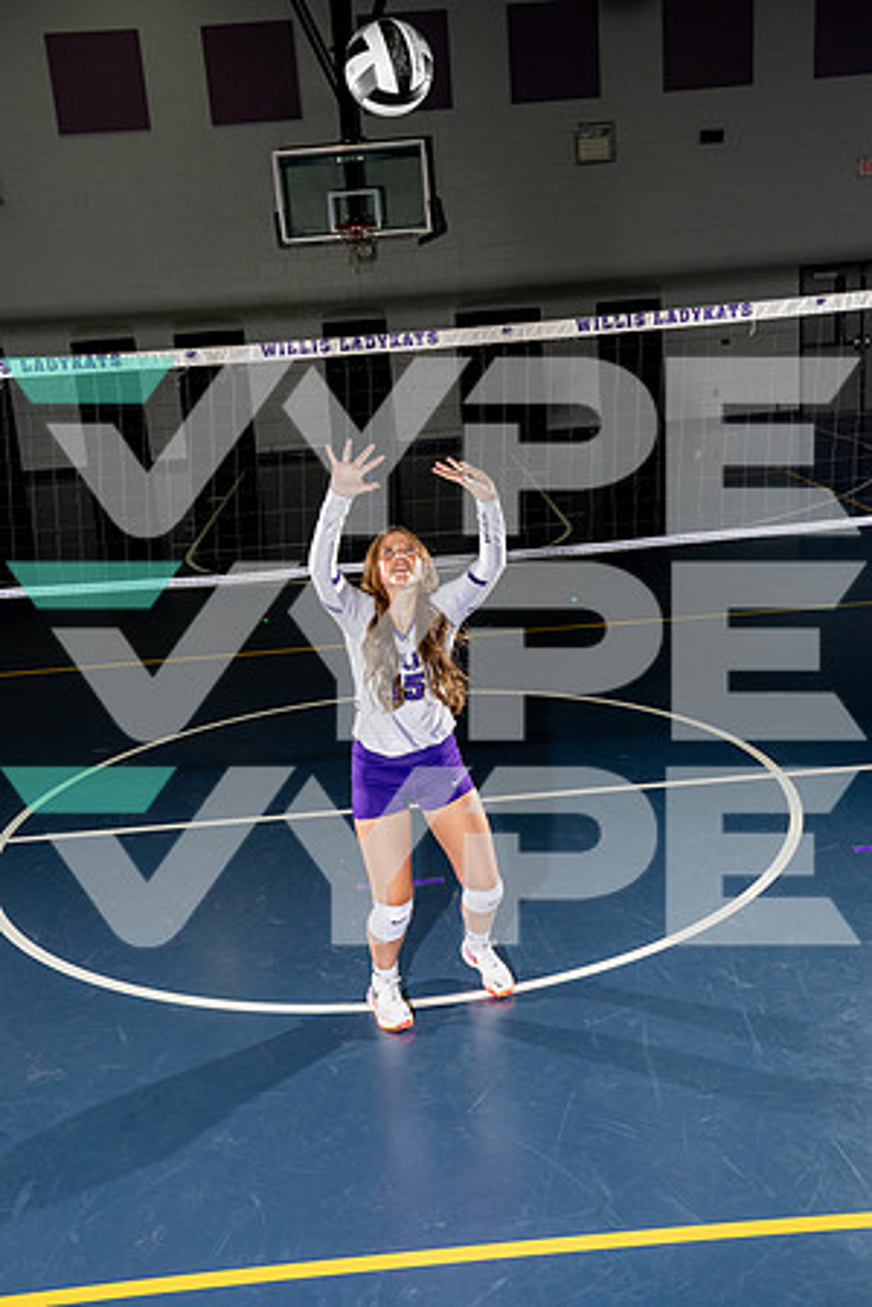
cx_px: 436
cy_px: 654
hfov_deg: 35.9
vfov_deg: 51.9
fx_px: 1344
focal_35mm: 37
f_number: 8
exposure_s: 1/250
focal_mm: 37
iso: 500
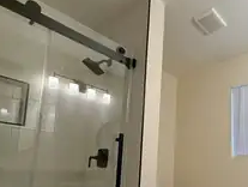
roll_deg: -0.2
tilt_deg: +5.0
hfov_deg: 54.8
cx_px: 232
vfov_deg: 48.2
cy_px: 153
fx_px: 194
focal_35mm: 27
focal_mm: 2.22
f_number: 2.2
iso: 250
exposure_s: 1/120
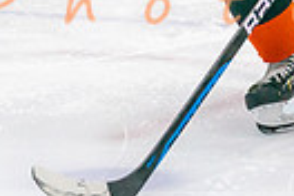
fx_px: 3405
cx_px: 327
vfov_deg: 3.3
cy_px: -70
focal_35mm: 417
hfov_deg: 4.9
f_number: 2.8
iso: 3200
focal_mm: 83
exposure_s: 1/1250
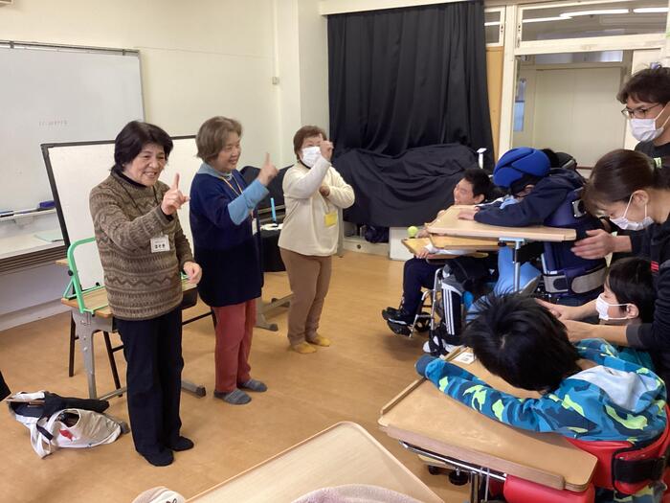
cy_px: 252
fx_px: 600
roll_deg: +0.7
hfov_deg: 58.4
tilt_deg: -14.8
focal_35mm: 31
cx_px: 335
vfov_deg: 45.4
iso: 200
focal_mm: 3.3
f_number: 2.4
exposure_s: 1/60
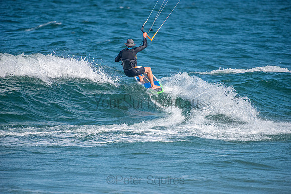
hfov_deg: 4.1
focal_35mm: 500
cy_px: 97
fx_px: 4042
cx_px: 146
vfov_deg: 2.8
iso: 560
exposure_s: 1/4000
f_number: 5.6
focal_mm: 500
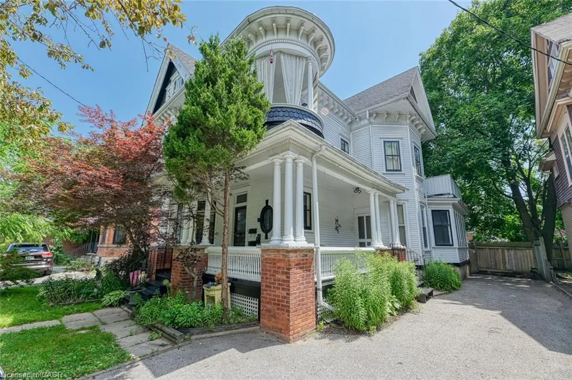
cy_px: 190
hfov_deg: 104.3
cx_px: 286
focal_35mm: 14
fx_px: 222
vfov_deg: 81.1
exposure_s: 1/100
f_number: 8
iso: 100
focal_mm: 14
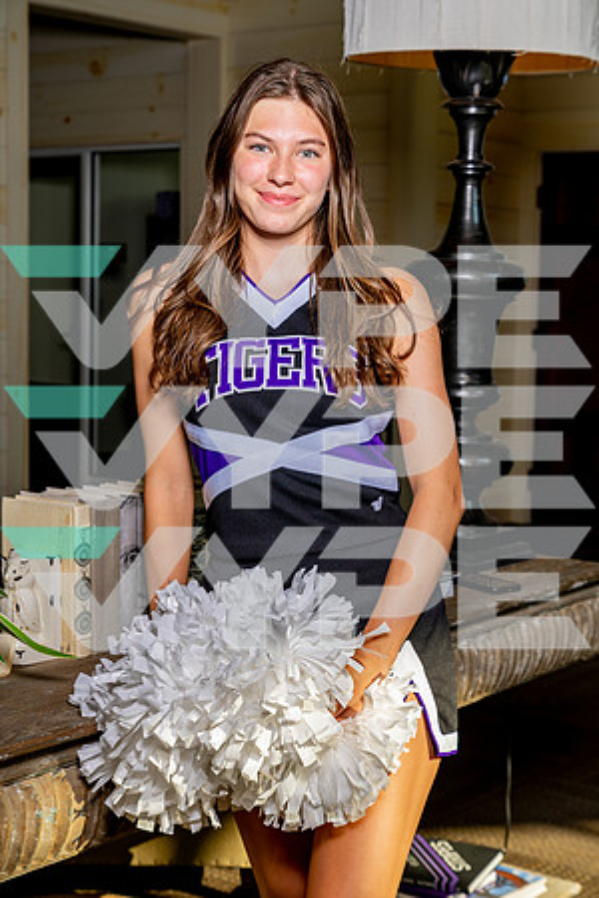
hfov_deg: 21.6
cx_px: 300
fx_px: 1572
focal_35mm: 63
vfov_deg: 31.9
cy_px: 449
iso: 200
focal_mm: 63
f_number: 5.6
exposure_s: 1/250
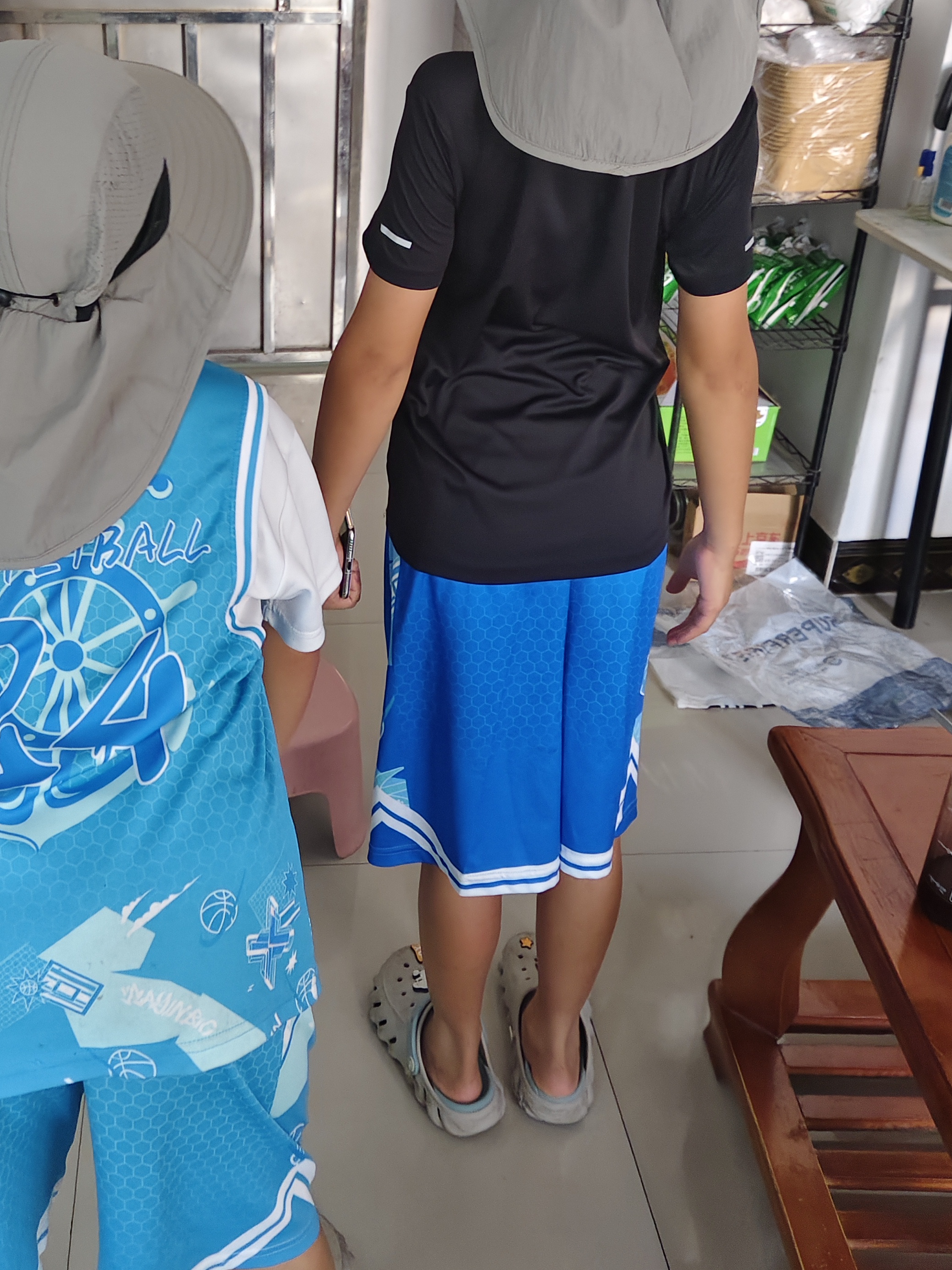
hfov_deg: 41.2
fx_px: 1247
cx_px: 315
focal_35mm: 34
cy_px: 476
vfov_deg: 53.4
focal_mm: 5.56
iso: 236
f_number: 1.88
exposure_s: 1/50
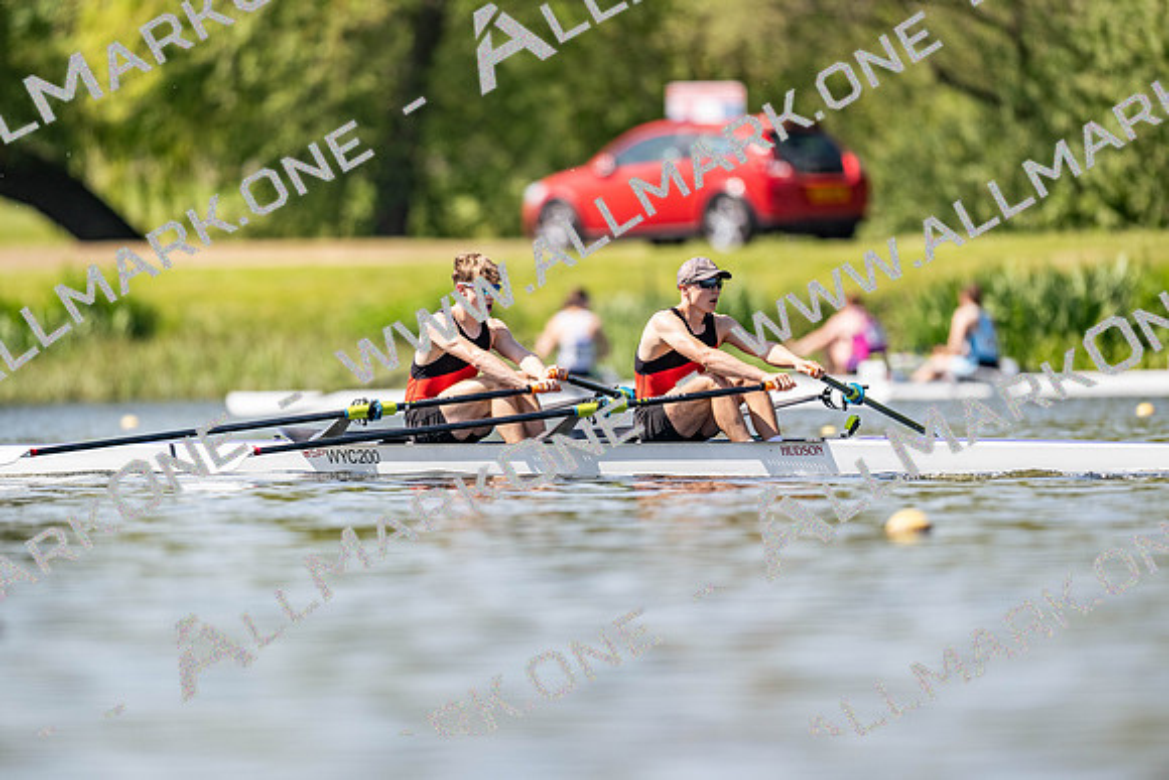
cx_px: 584
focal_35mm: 600
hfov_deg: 3.4
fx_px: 19497
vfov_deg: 2.3
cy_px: 390
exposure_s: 1/2500
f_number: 4
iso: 360
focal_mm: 600
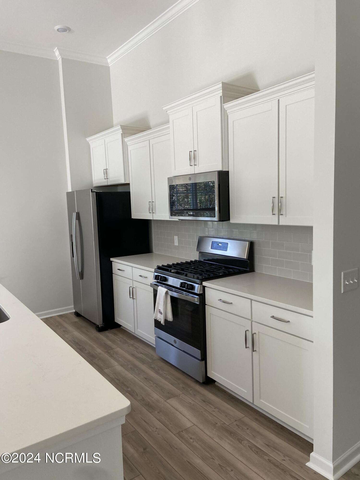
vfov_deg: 67.3
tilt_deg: -5.9
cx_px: 180
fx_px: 361
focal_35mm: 26
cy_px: 240
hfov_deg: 53.1
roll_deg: +2.7
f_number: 1.8
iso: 125
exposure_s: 1/121
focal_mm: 4.25
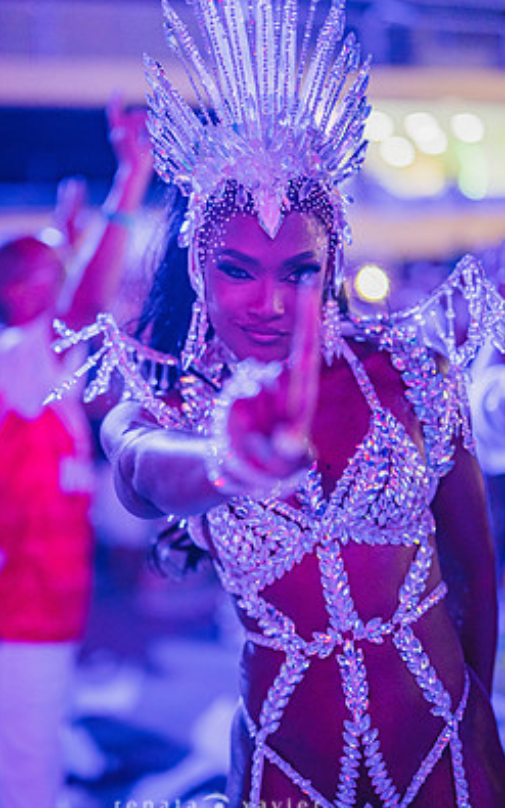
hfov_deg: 22.4
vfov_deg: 35.1
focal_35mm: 58
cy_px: 383
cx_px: 215
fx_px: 1277
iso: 1600
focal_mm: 50
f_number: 1.2
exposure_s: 1/1000
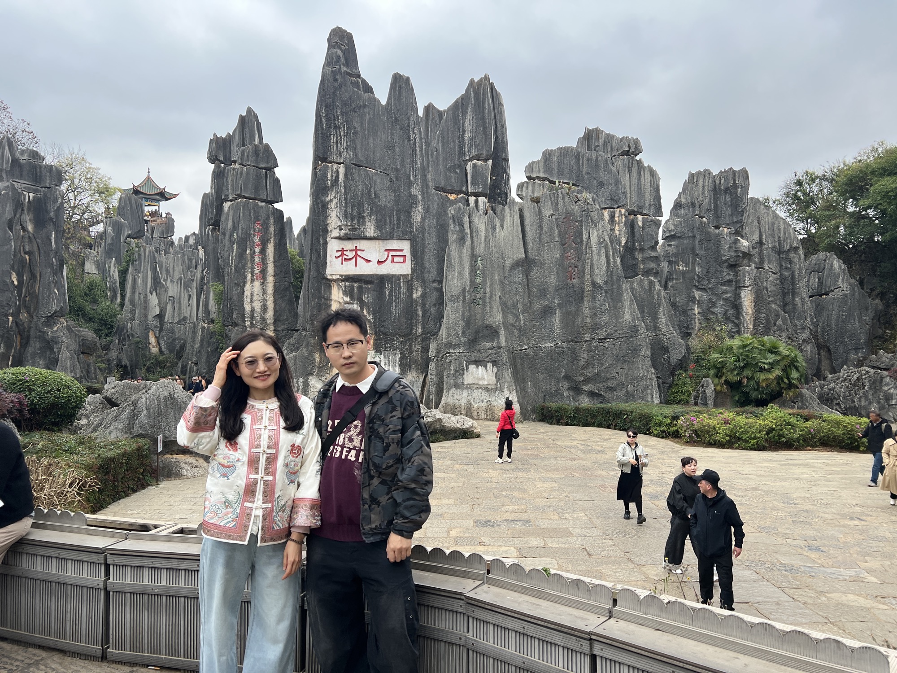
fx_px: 674
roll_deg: +0.4
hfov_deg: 67.3
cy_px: 336
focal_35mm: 26
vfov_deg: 53.1
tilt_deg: +1.3
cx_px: 448
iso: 50
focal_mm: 5.7
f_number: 1.5
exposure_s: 1/377
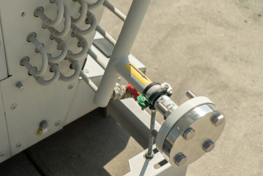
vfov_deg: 16.9
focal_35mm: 80
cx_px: 64
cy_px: 147
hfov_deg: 25.0
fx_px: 585
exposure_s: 1/320
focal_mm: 44
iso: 100
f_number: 4
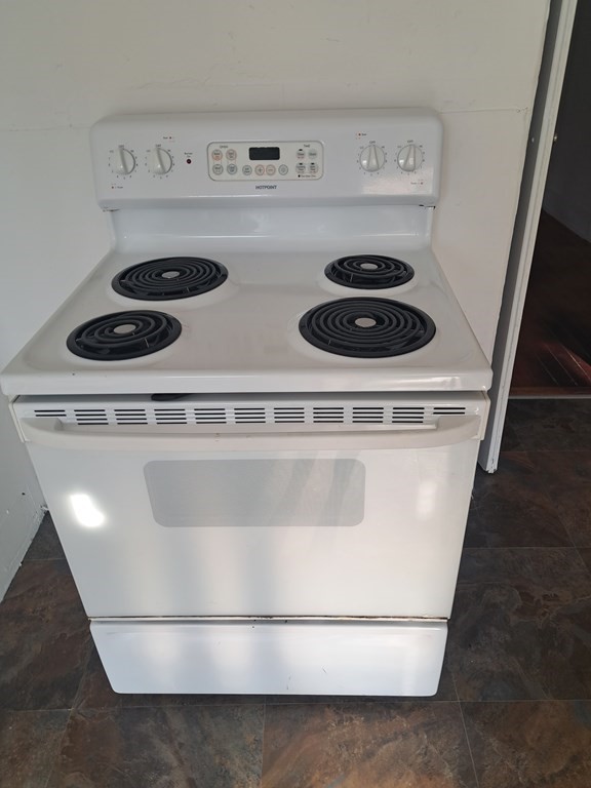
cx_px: 296
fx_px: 546
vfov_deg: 71.6
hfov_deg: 56.8
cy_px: 394
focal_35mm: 24
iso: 50
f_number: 1.8
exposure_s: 1/60
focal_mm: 5.23
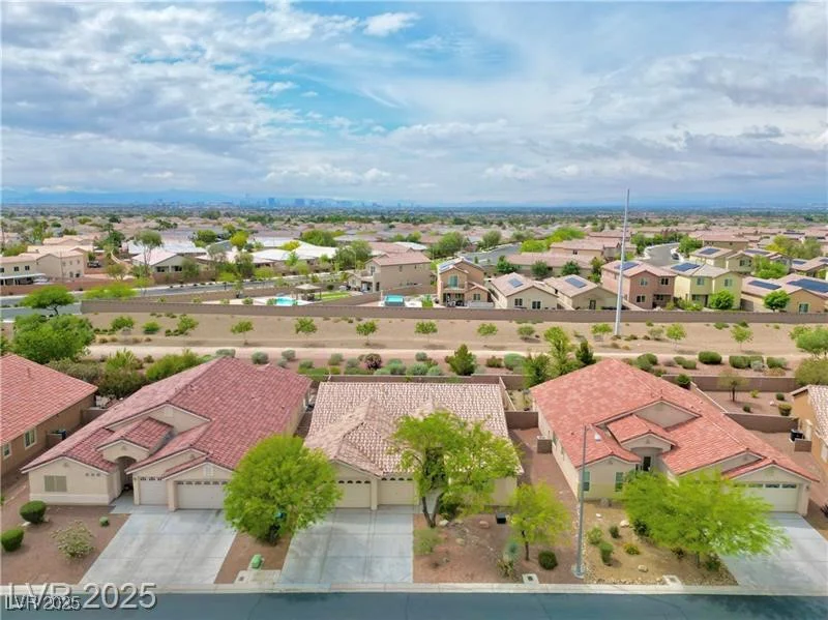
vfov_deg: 56.8
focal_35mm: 24
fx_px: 574
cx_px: 414
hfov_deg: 71.6
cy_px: 310
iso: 120
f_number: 1.7
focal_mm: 6.72
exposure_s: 1/5000
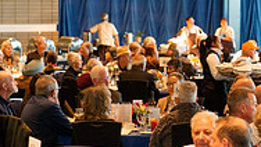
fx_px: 1122
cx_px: 244
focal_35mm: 162
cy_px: 119
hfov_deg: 13.1
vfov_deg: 7.5
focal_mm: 50
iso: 3200
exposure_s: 1/160
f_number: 2.2
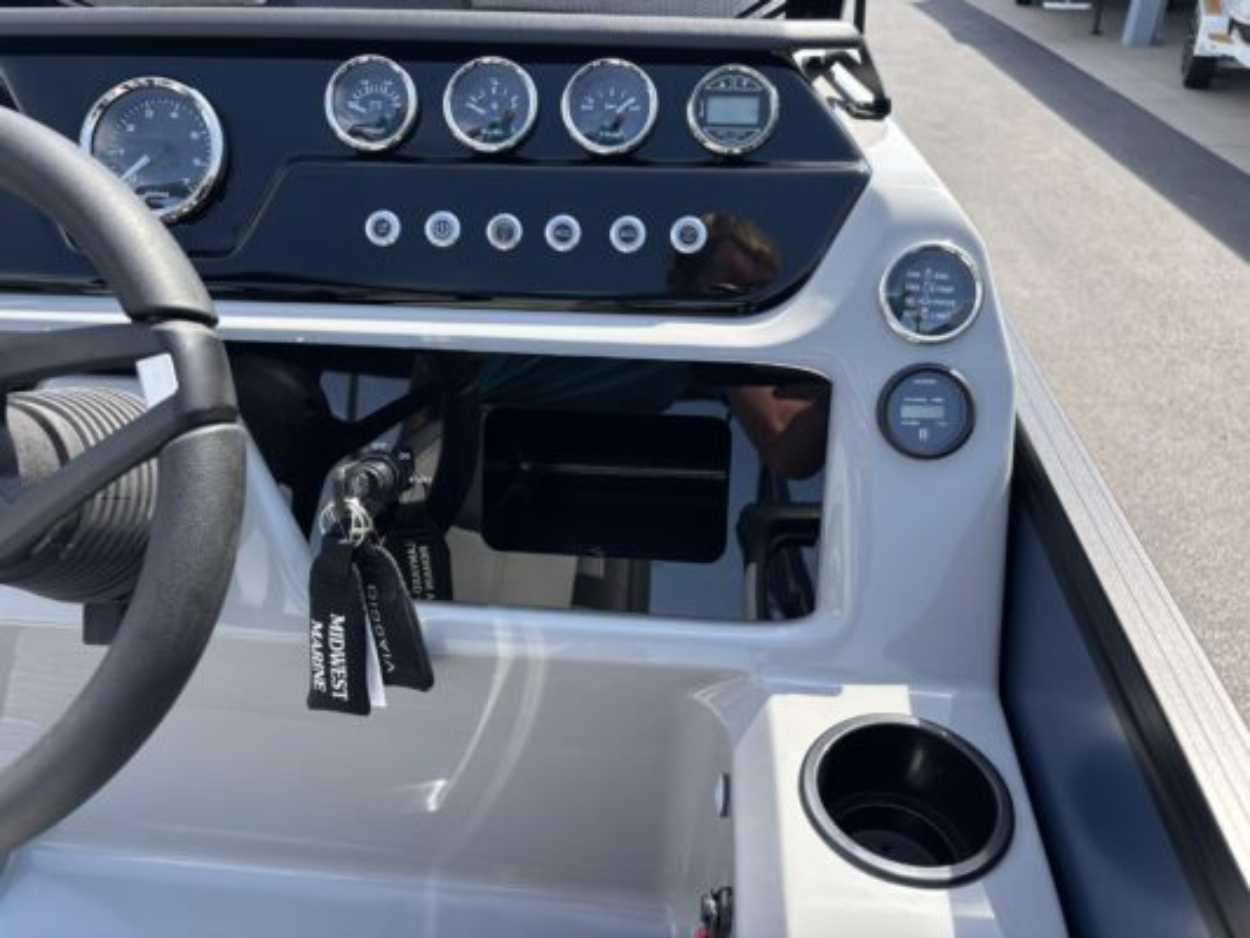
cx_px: 625
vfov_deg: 53.1
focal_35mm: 26
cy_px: 469
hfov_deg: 67.3
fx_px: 939
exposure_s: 1/799
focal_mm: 5.96
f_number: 1.6
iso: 50
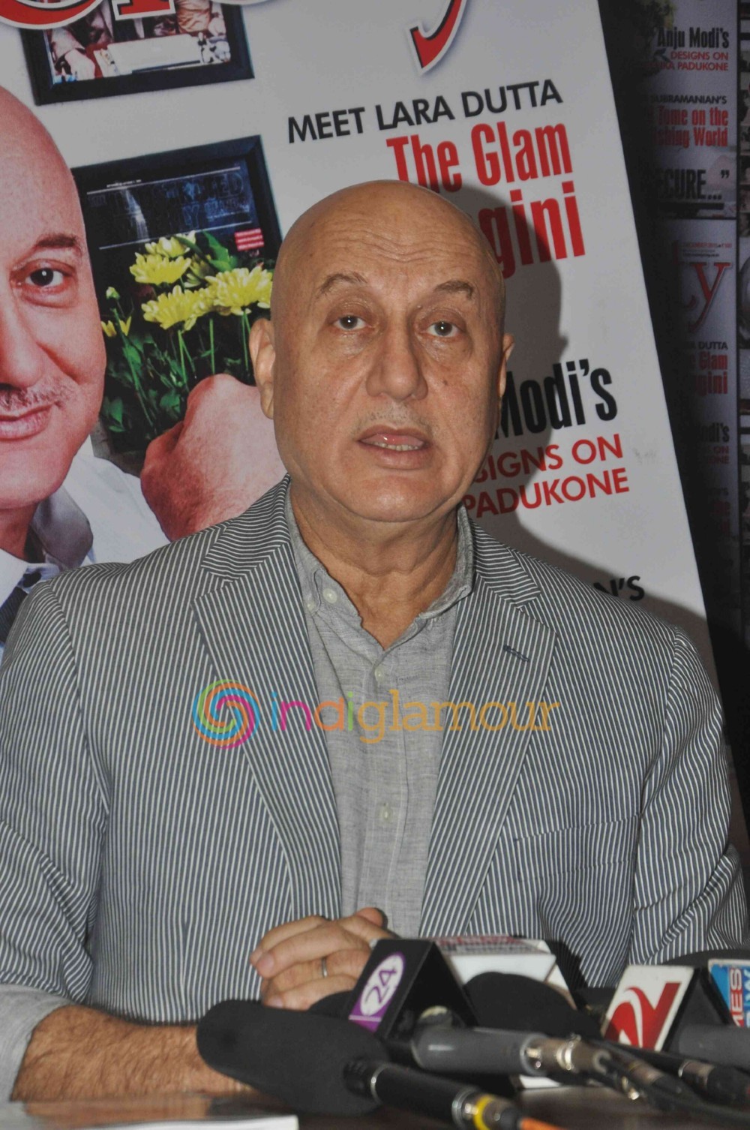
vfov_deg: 15.2
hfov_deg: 10.1
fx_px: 4230
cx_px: 375
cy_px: 565
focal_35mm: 135
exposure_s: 1/200
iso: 800
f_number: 10
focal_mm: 90
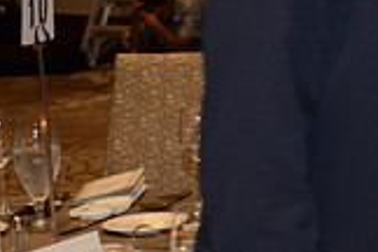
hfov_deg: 11.2
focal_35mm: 171
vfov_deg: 8.0
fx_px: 1795
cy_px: 44
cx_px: 672
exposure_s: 1/60
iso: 800
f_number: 2.8
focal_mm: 32
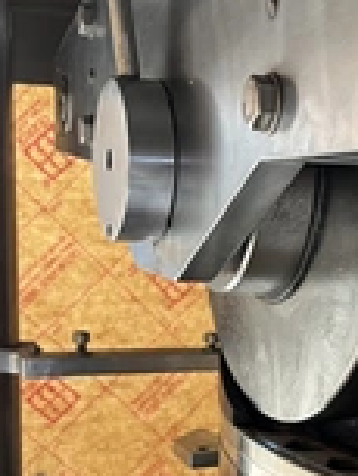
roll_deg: -1.0
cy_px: 361
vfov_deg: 28.1
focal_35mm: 68
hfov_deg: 21.3
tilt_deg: -10.6
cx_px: 308
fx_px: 936
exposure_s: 1/50
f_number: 1.6
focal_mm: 5.1
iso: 200
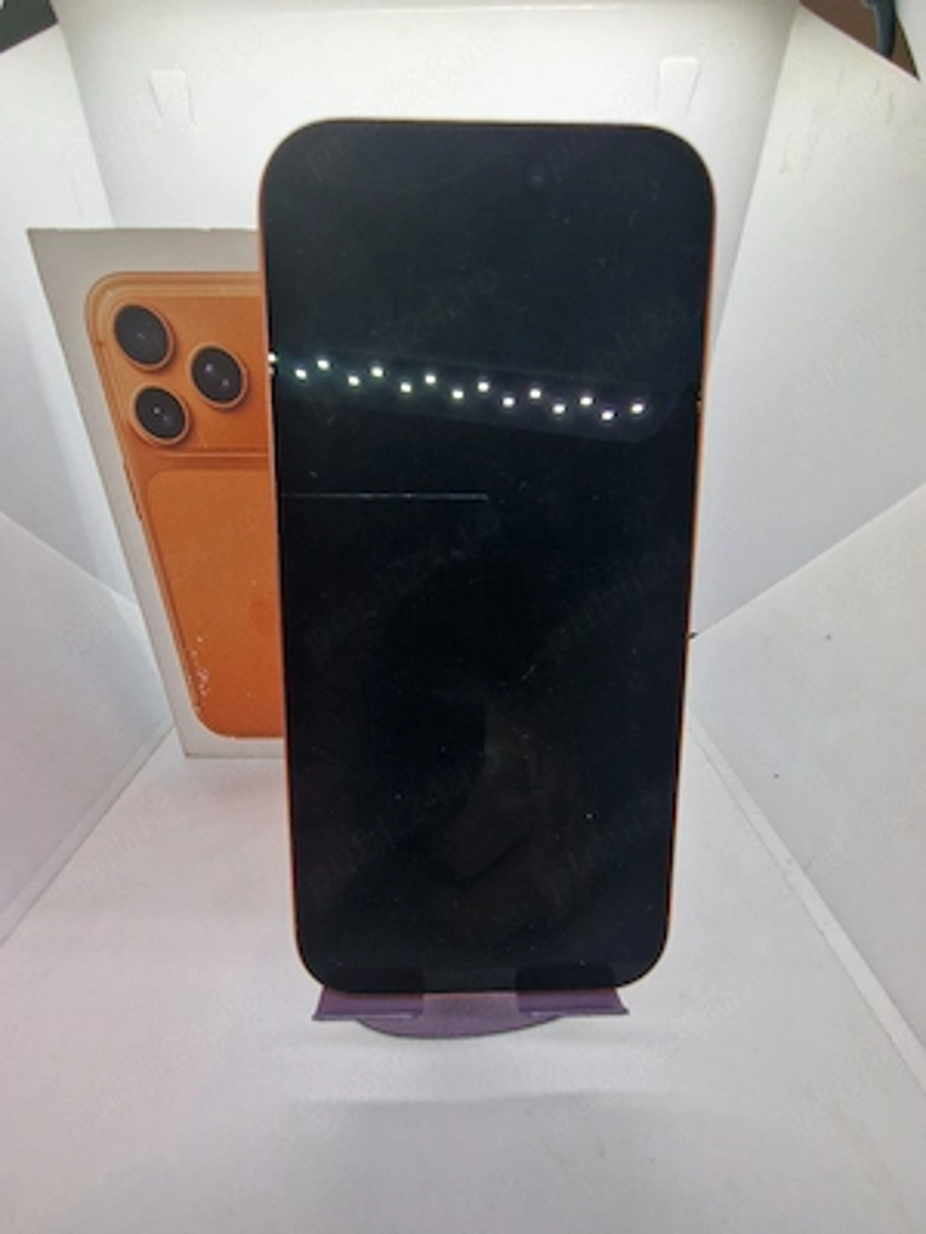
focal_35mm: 13
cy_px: 617
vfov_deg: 106.2
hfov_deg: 89.9
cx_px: 463
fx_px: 464
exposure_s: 1/179
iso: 50
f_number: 2.2
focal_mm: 2.2
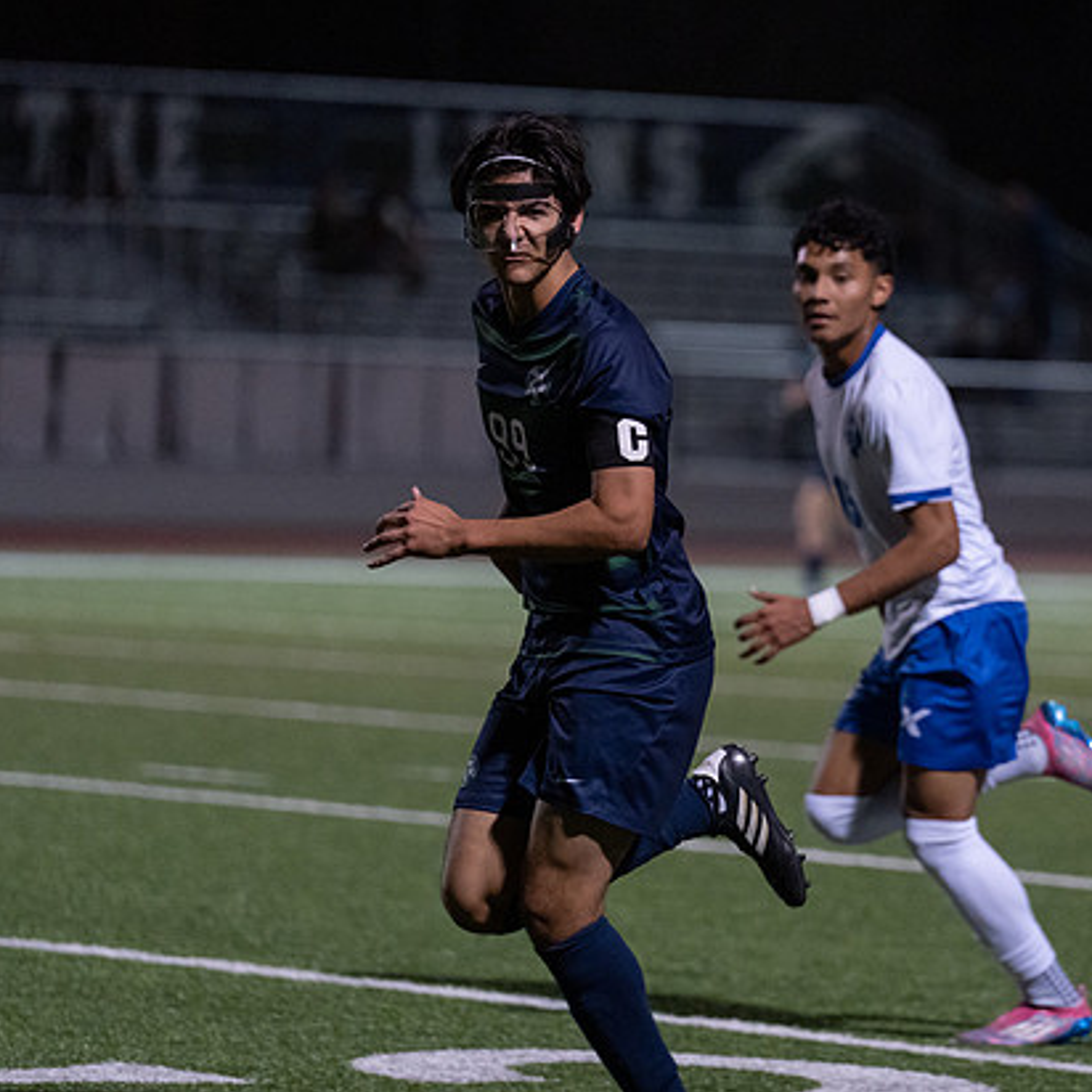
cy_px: 471
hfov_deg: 6.2
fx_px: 10065
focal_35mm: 282
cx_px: 808
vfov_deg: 6.2
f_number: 2.8
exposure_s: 1/1250
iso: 2500
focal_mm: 170
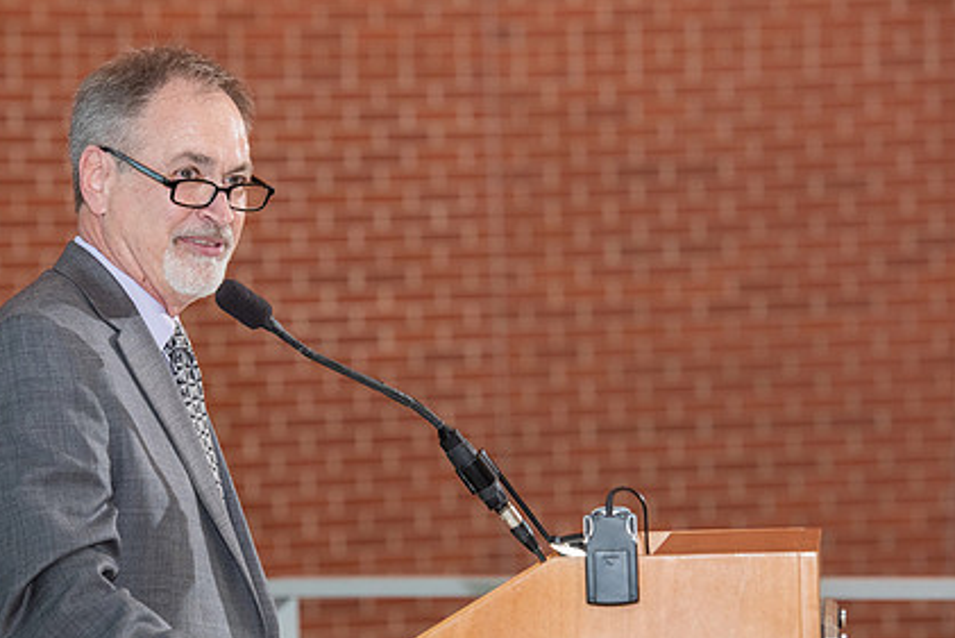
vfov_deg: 7.3
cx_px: 379
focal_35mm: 189
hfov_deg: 10.9
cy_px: 368
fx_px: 5015
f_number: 5
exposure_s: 1/200
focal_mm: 130
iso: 1250
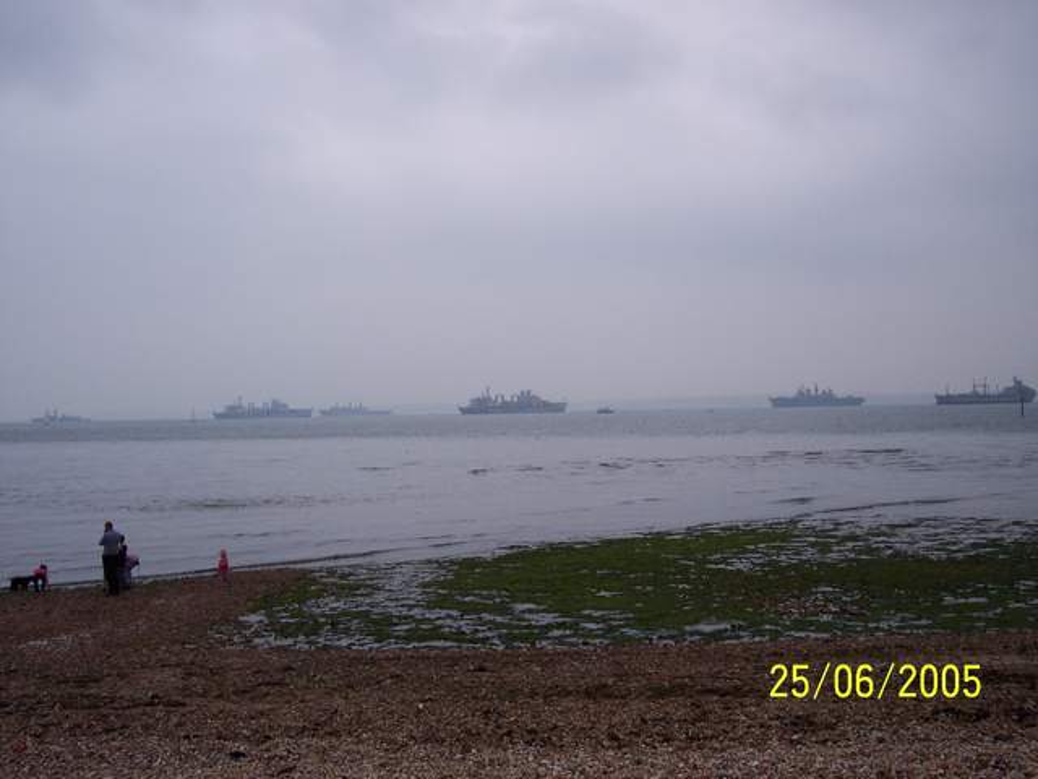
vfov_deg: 37.7
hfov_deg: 49.0
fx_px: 1139
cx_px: 519
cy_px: 390
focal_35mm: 38
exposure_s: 1/700
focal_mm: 8
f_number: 2.8
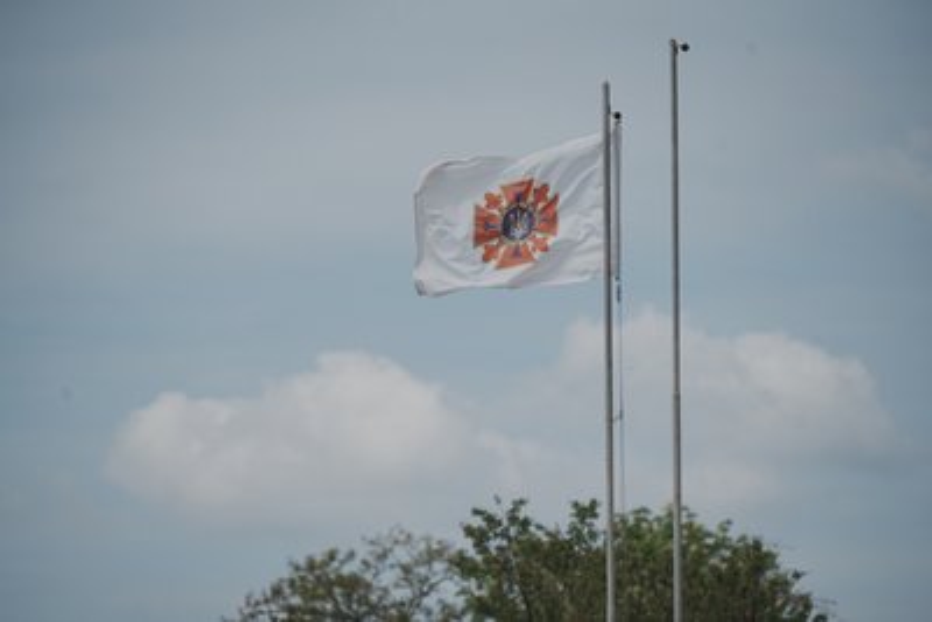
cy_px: 311
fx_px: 5775
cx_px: 466
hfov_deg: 9.2
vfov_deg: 6.2
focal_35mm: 223
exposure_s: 1/5000
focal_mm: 223
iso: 200
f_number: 5.6
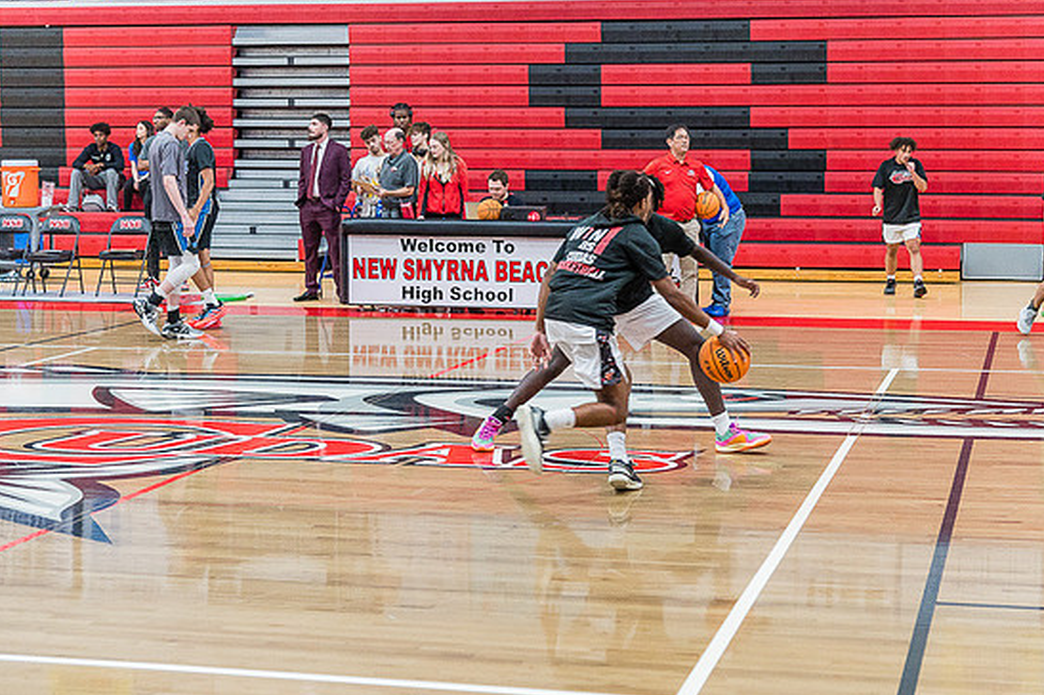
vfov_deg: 19.4
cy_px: 330
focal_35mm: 70
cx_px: 532
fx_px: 2029
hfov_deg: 28.9
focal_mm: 66
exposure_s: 1/320
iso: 5000
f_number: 4
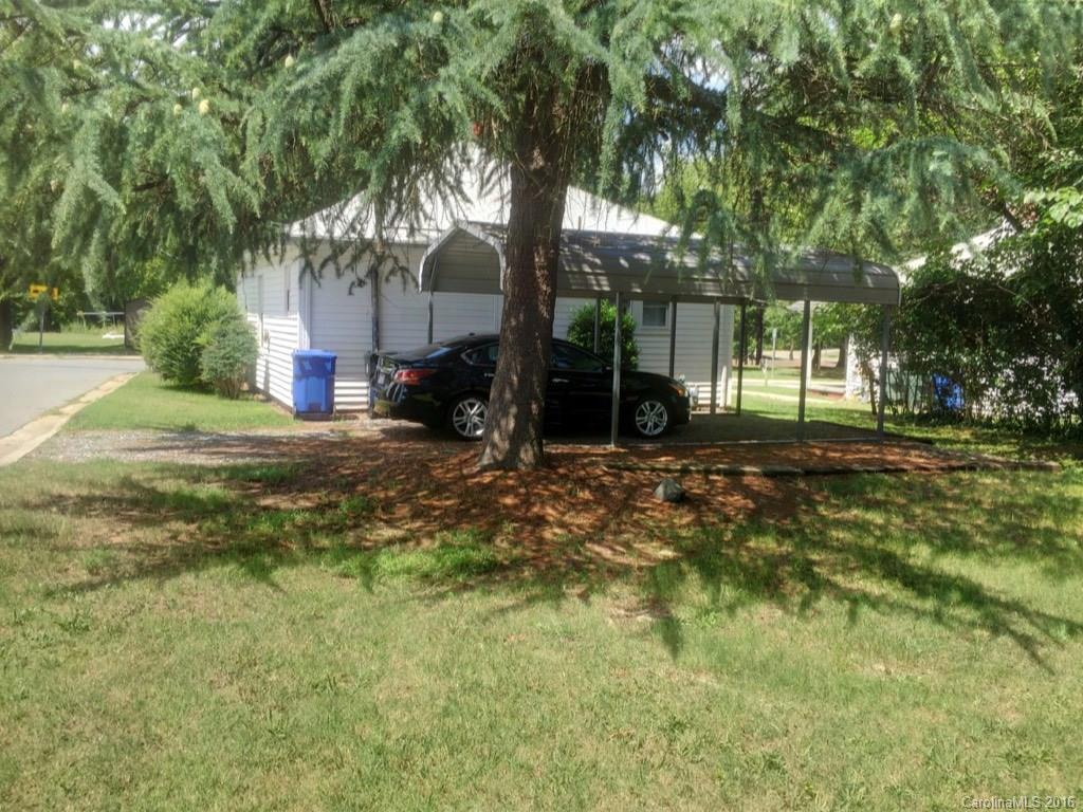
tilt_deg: -3.8
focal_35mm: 29
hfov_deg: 61.7
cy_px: 406
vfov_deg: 48.2
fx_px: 907
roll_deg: -2.1
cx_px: 542
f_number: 2.2
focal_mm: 4.15
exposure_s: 1/719
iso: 32
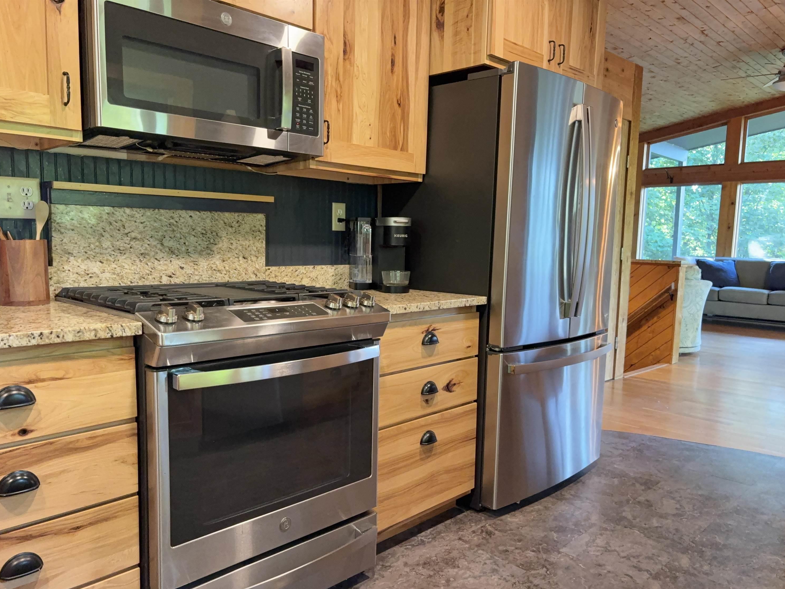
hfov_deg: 65.3
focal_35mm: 27
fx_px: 612
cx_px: 381
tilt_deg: -6.3
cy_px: 306
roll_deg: -0.8
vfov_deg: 51.3
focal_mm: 5.96
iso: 500
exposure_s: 1/60
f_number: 1.6
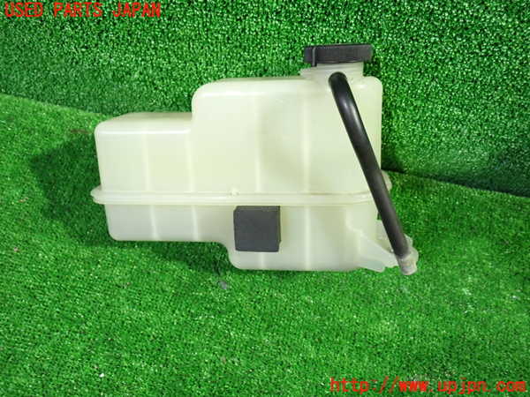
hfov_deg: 60.0
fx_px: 459
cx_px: 265
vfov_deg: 46.8
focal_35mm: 30
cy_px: 198
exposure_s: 1/25
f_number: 2.3
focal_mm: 5.4
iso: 800
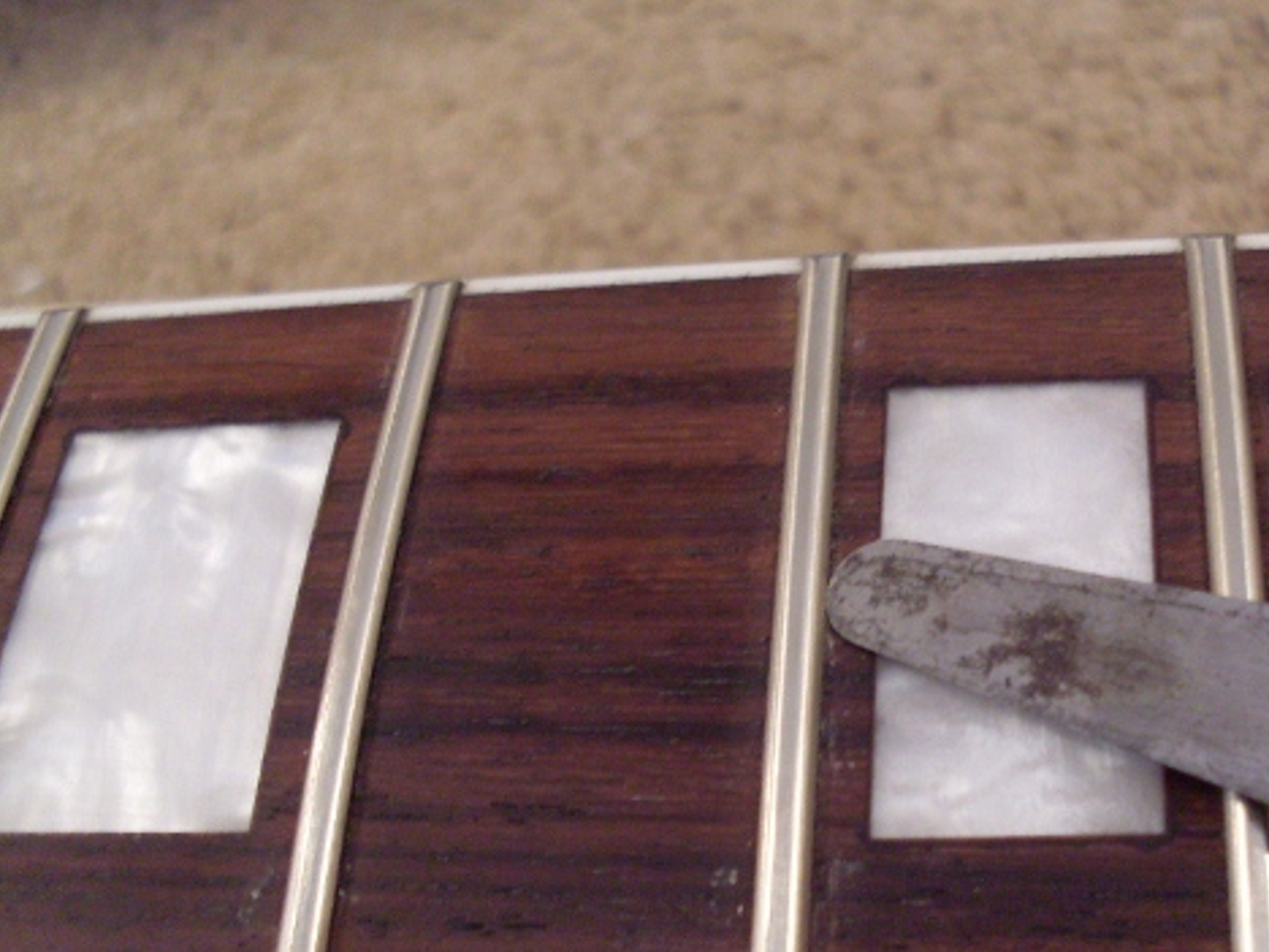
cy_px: 602
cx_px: 846
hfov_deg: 36.4
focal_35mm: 52
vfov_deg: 27.9
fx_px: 1906
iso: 200
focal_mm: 6.3
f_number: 2.8
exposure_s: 1/15
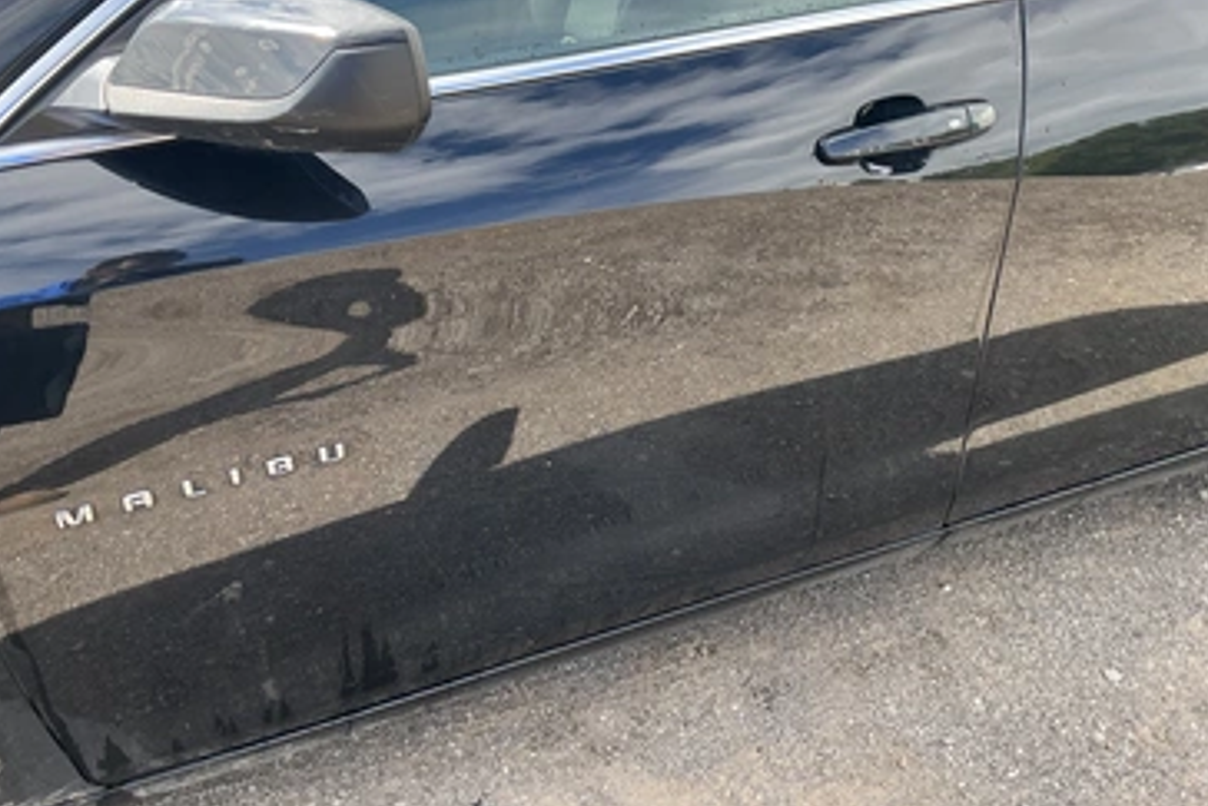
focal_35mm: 32
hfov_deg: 58.7
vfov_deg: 41.1
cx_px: 604
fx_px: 1074
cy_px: 362
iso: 25
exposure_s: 1/241
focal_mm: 3
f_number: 1.8
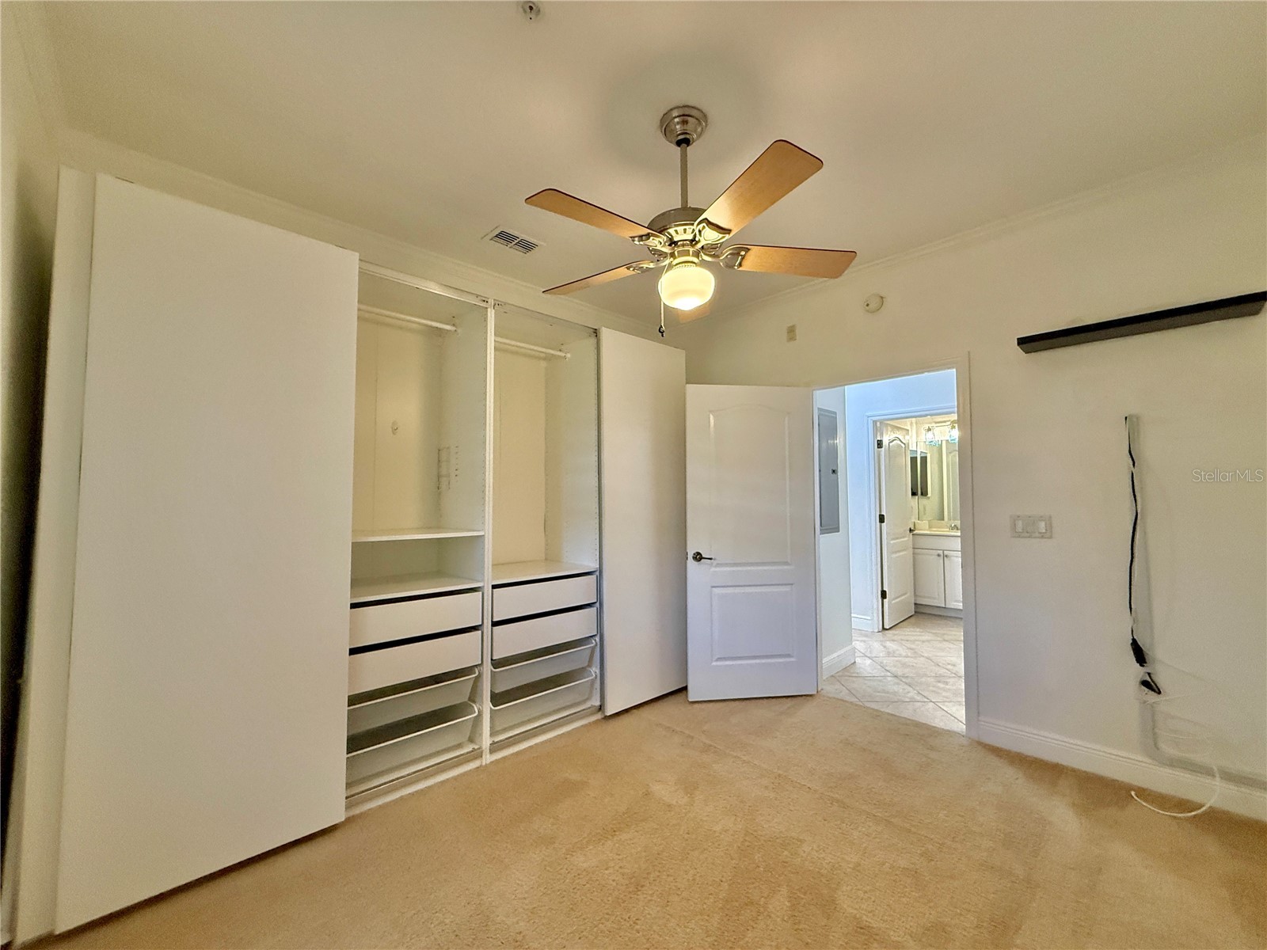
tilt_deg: +3.0
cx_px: 634
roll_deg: +0.2
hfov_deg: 102.1
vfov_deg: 85.7
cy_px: 475
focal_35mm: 14
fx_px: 512
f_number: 2.2
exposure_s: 1/120
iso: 400
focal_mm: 2.22
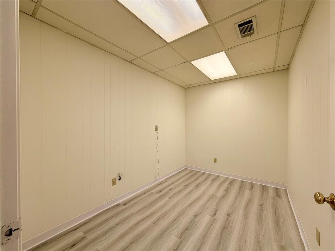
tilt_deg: +0.3
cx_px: 168
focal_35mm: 14
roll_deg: +0.3
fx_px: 135
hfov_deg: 102.1
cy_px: 126
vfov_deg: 85.7
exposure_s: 1/120
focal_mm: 2.22
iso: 64
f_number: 2.2
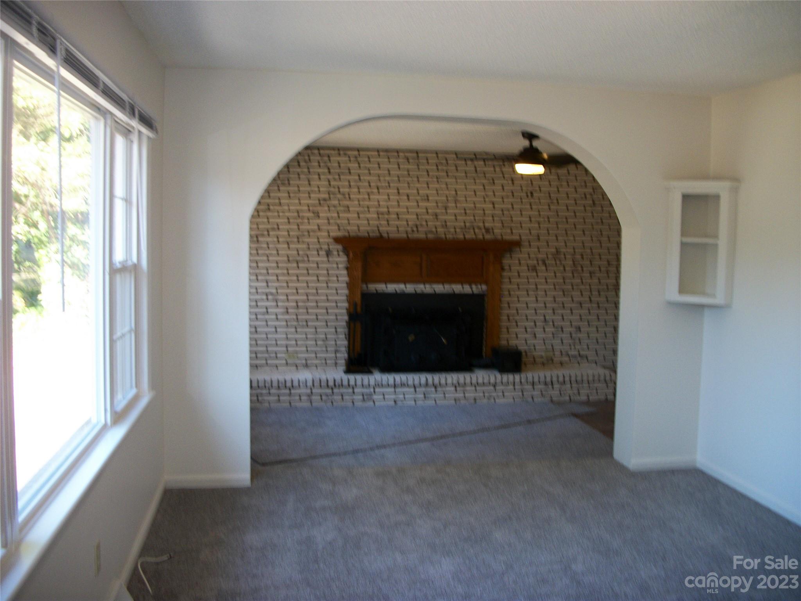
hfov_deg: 56.8
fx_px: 740
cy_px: 300
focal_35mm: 32
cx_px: 400
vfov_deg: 44.2
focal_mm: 5.7
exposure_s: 1/30
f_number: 2.9
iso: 80
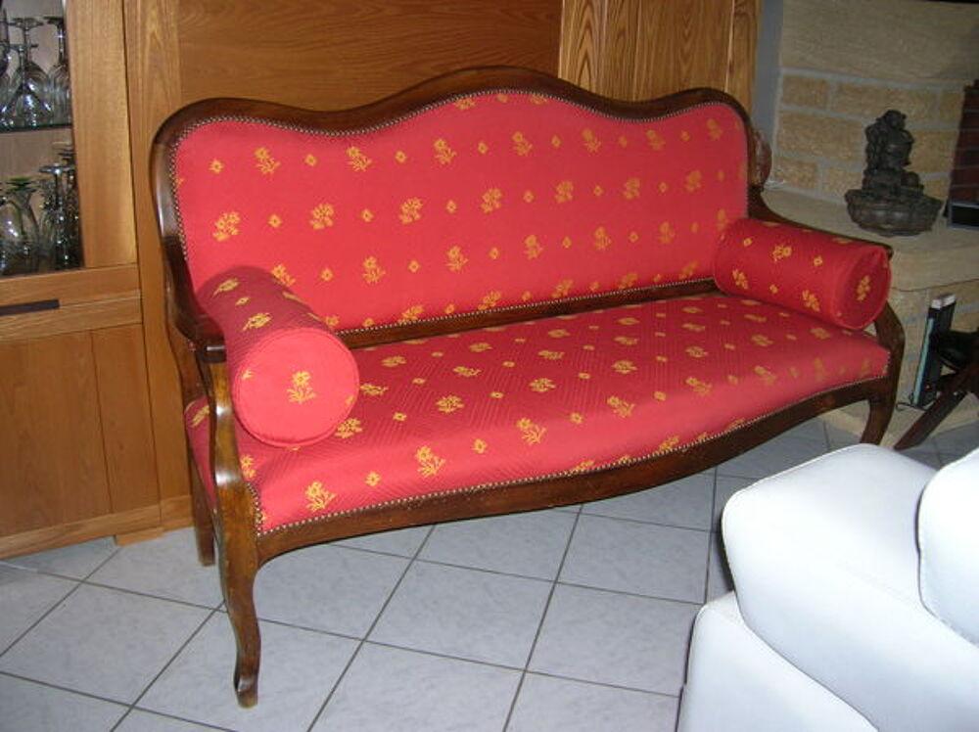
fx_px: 961
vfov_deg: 41.7
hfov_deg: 54.0
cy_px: 366
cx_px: 490
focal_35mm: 34
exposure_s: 1/60.1
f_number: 2.9
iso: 103
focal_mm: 5.7
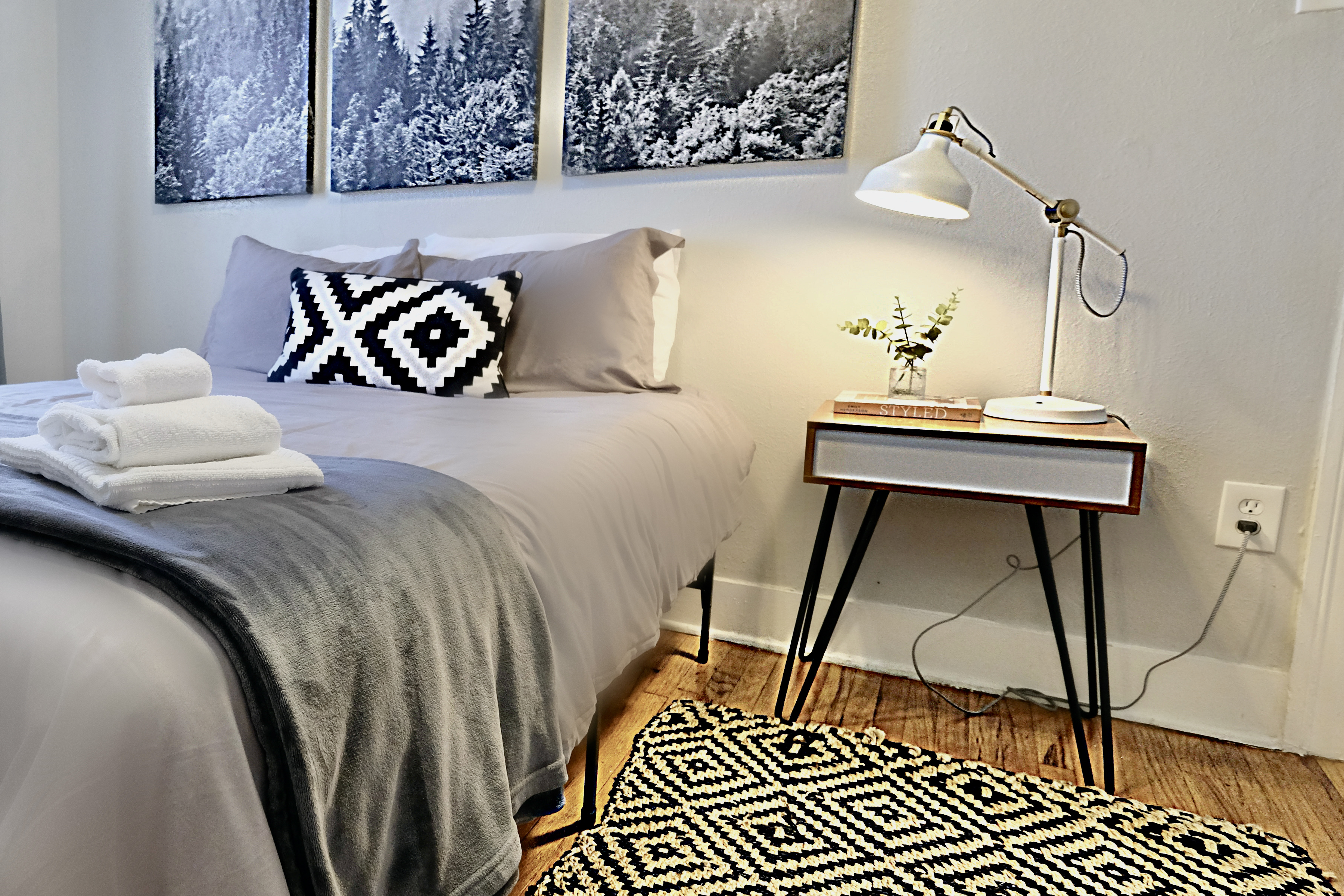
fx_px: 933
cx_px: 244
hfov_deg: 64.3
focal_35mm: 25
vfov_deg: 51.2
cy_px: 414
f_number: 4
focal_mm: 10
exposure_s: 1/60
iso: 1250
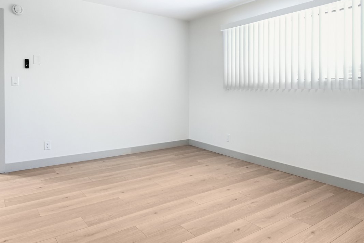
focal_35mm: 25
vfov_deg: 50.6
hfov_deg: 70.8
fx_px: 253
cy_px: 88
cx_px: 147
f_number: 8
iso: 250
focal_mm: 13
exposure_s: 1/4
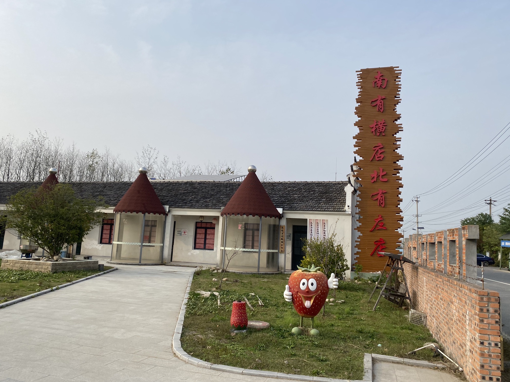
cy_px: 191
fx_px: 383
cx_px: 255
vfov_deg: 53.1
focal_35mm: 26
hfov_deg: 67.3
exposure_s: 1/3040
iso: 32
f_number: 1.8
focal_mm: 4.25
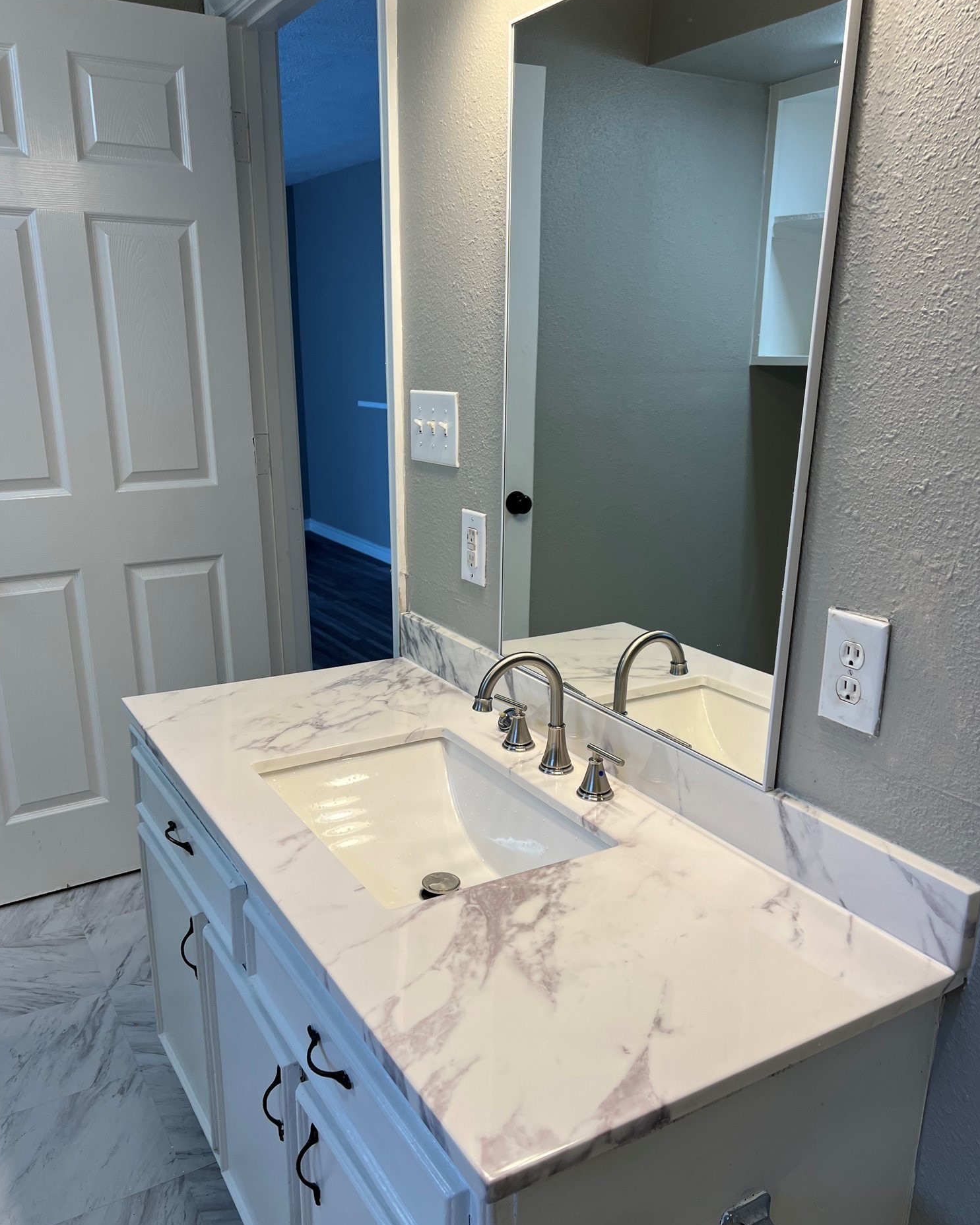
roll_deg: +0.5
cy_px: 669
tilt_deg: -19.6
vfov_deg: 62.1
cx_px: 490
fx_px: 1015
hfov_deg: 51.5
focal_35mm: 28
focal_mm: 5.7
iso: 32
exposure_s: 1/123
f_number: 1.5
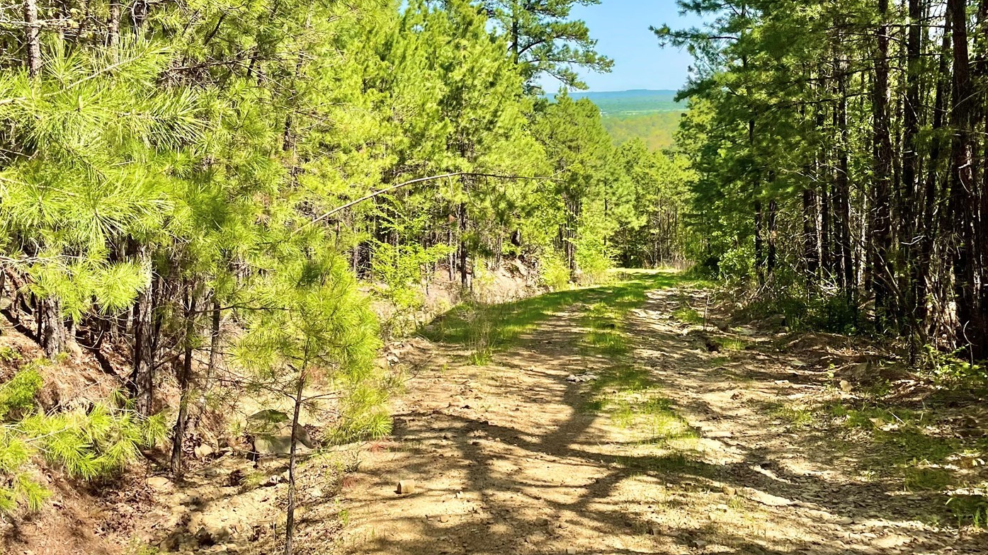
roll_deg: -2.5
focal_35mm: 39
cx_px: 489
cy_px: 219
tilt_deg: -1.2
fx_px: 1021
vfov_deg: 30.3
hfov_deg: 51.6
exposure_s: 1/2024
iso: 50
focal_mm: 5.1
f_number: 1.6
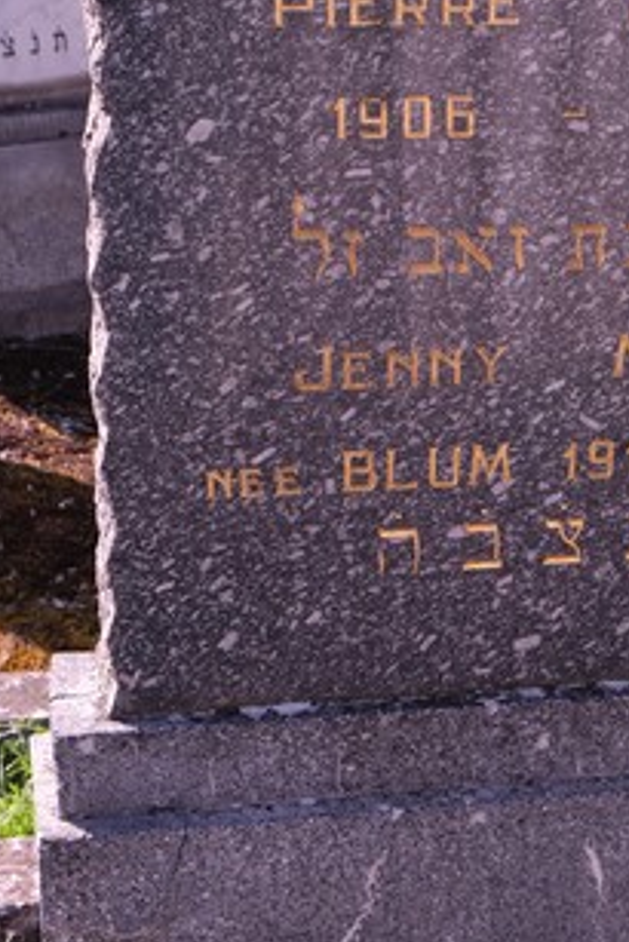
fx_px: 2146
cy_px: 273
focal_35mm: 82
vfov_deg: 24.6
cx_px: 540
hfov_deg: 16.5
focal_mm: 27.7
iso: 160
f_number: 5.6
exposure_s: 1/160
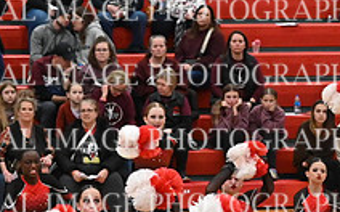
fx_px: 2712
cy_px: 301
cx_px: 140
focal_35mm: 293
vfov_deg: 4.4
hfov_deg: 7.2
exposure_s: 1/400
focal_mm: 70
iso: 8000
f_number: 4
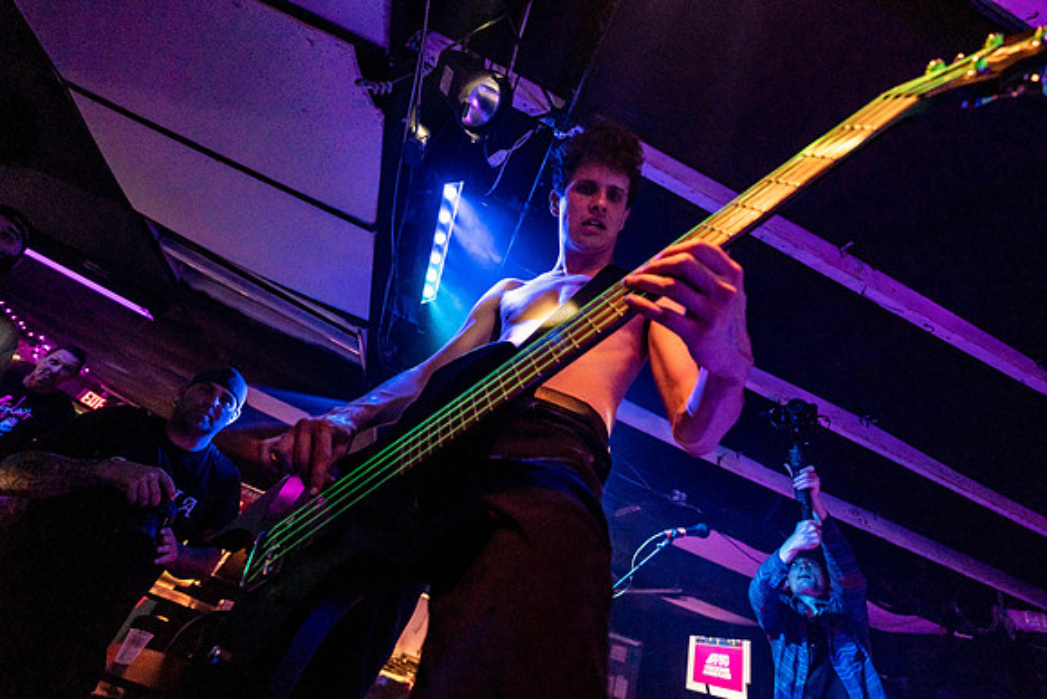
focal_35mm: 14
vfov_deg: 81.2
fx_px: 407
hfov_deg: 104.2
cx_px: 524
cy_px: 350
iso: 3200
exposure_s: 1/250
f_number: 2.8
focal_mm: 14
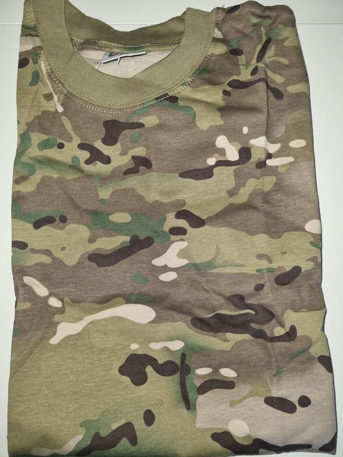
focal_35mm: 26
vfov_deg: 67.3
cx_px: 172
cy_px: 228
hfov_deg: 53.1
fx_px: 343
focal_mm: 5.4
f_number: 1.8
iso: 50
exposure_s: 1/70
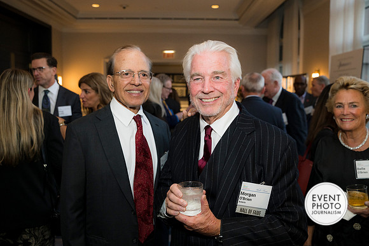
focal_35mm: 32
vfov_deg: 40.6
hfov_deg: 58.0
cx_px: 184
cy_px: 123
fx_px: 333
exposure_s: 1/125
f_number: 4
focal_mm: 32.5
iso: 800
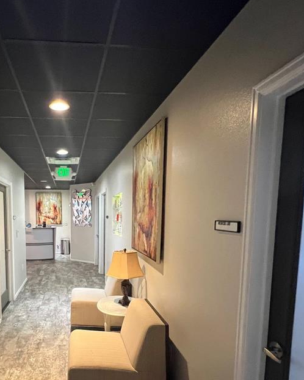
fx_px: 248
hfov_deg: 60.5
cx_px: 85
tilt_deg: -5.0
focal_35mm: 22
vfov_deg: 73.6
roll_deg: +1.2
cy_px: 242
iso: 500
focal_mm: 1.57
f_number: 1.8
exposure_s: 1/60
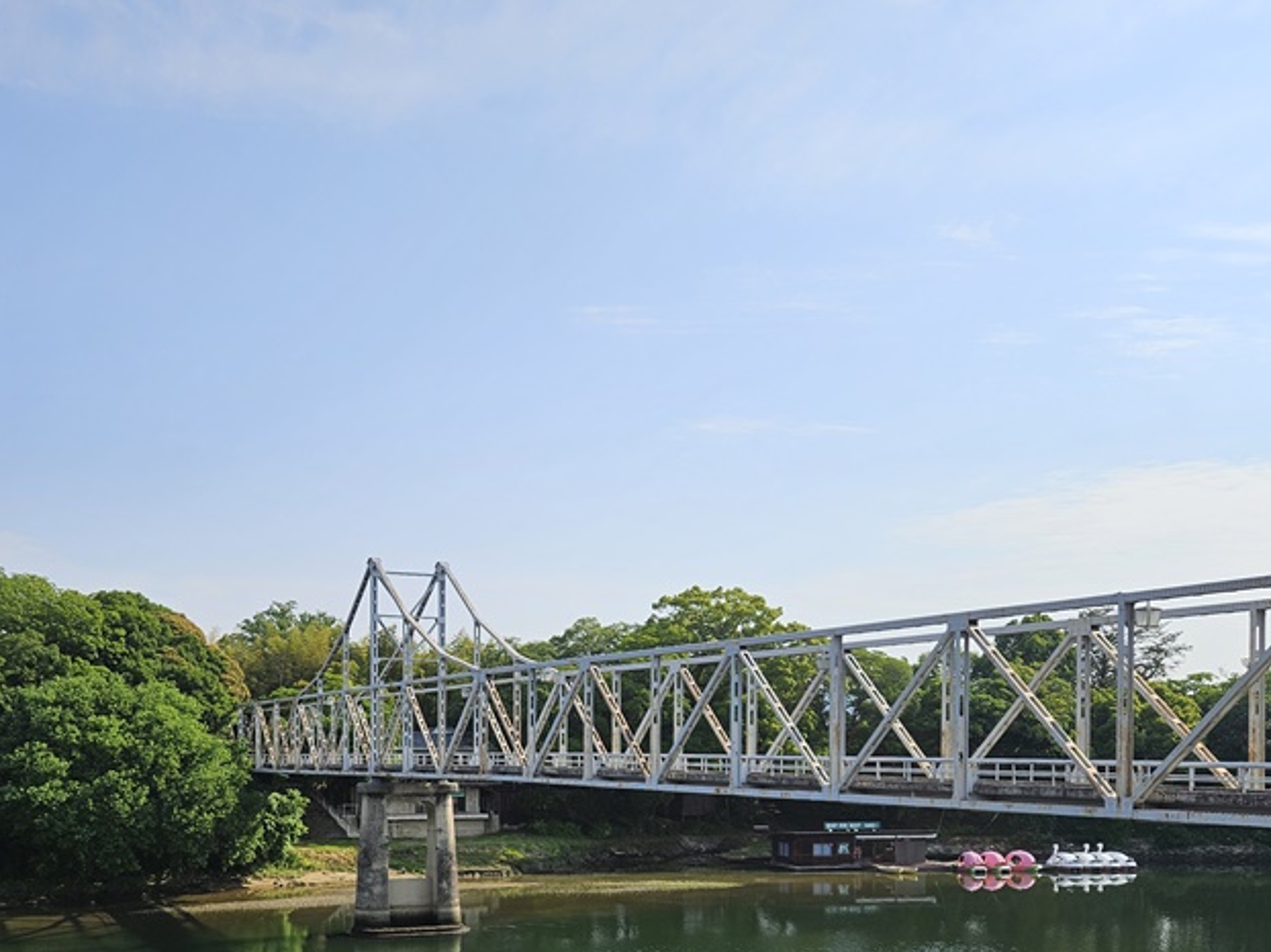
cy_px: 742
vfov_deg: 37.5
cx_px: 423
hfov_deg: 49.3
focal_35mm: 37
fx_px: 1358
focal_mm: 5.4
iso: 25
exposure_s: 1/2000
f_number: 1.8
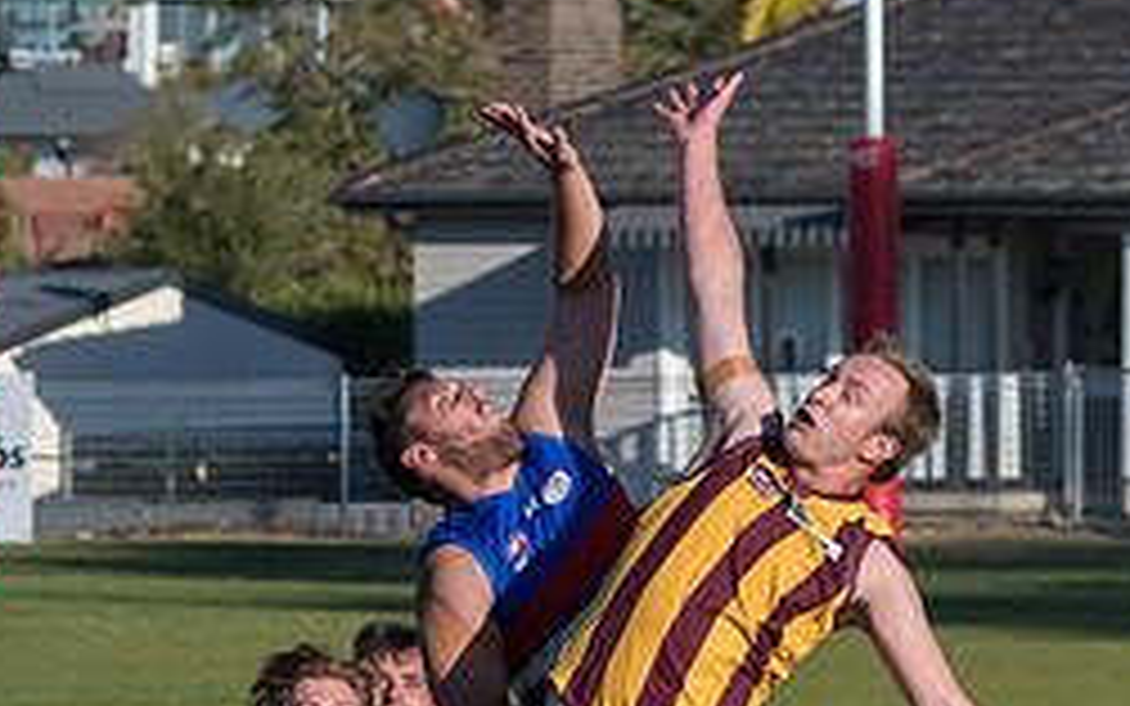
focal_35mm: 641
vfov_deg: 2.0
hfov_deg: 3.3
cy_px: 927
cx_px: 256
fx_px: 19745
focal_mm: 150
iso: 800
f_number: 8
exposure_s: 1/4000
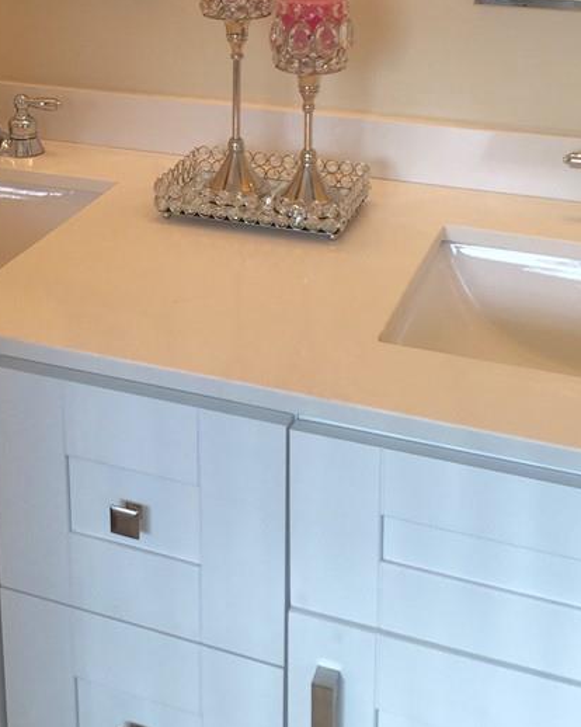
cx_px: 136
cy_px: 128
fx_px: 1204
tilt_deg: -15.0
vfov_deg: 32.5
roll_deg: +0.9
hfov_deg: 26.7
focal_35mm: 56
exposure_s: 1/60
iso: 32
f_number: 2.2
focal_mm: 4.15
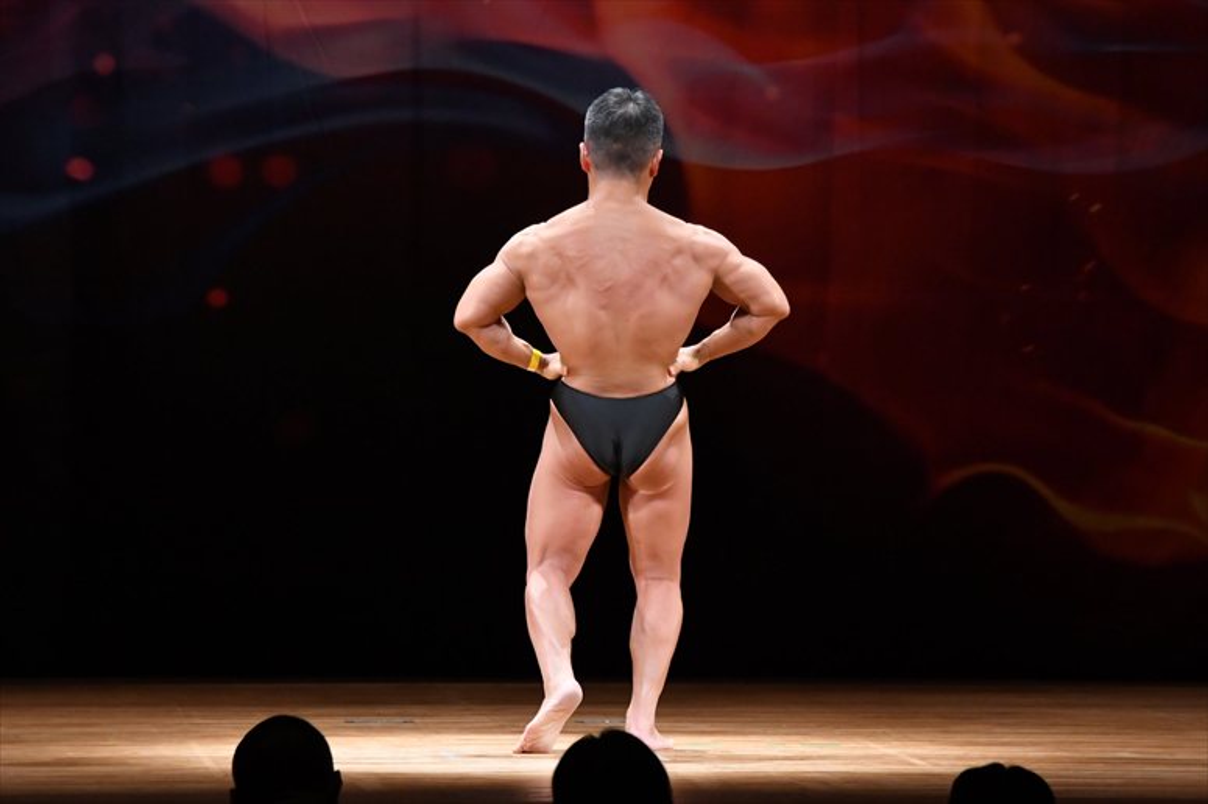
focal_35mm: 255
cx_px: 604
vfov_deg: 5.4
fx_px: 8553
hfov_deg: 8.1
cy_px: 402
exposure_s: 1/400
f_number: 5.6
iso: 4000
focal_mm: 170
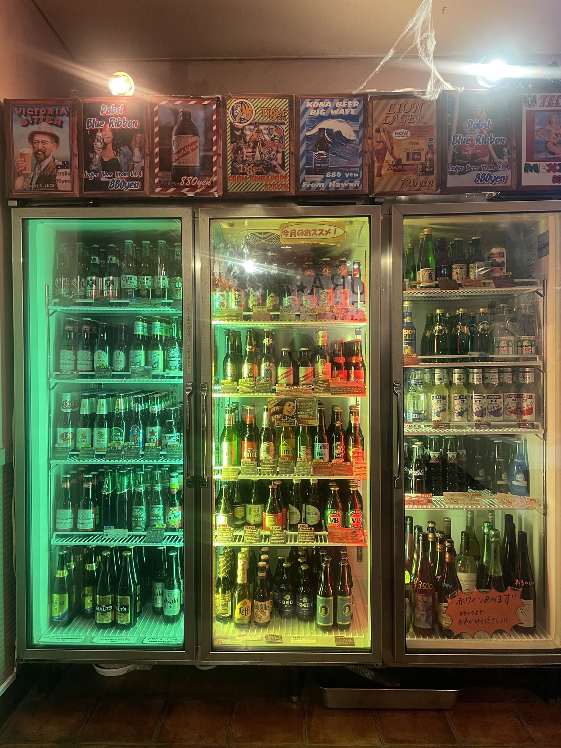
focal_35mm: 26
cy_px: 374
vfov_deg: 67.3
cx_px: 280
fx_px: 562
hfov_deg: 53.1
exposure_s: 1/50
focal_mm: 4.2
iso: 200
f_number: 1.6
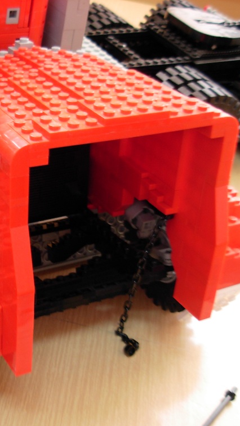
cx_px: 18
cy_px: 216
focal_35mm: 56
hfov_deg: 20.9
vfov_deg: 37.2
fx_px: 633
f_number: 2.9
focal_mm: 6.3
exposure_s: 1/4.2
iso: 79
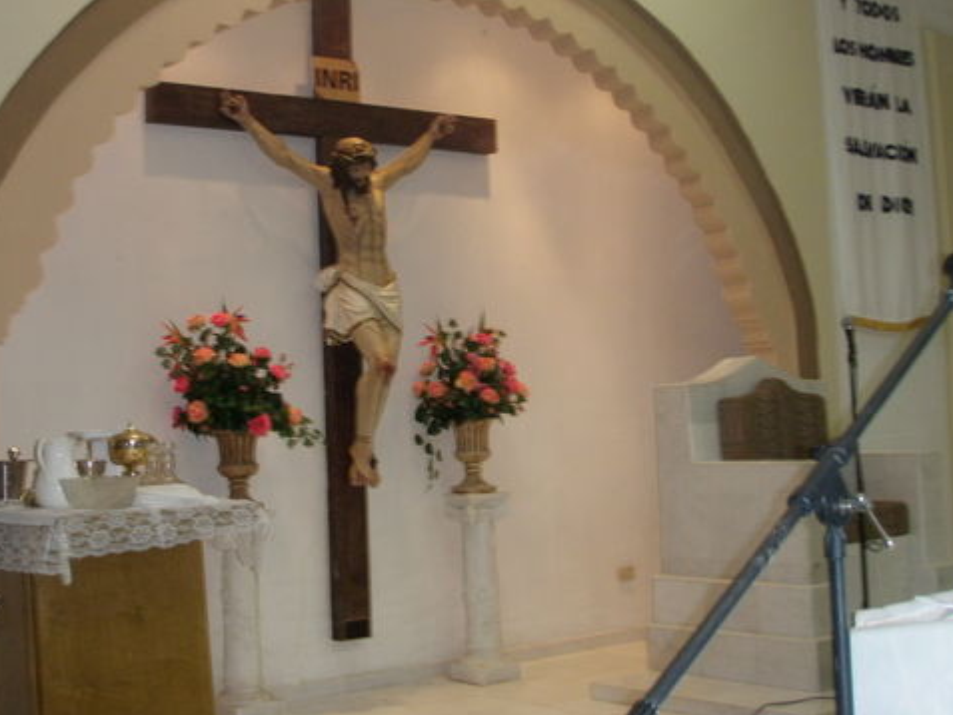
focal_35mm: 51
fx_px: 1404
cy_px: 270
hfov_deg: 37.3
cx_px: 372
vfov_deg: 28.5
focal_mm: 6.7
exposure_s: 1/30
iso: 200
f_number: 3.5
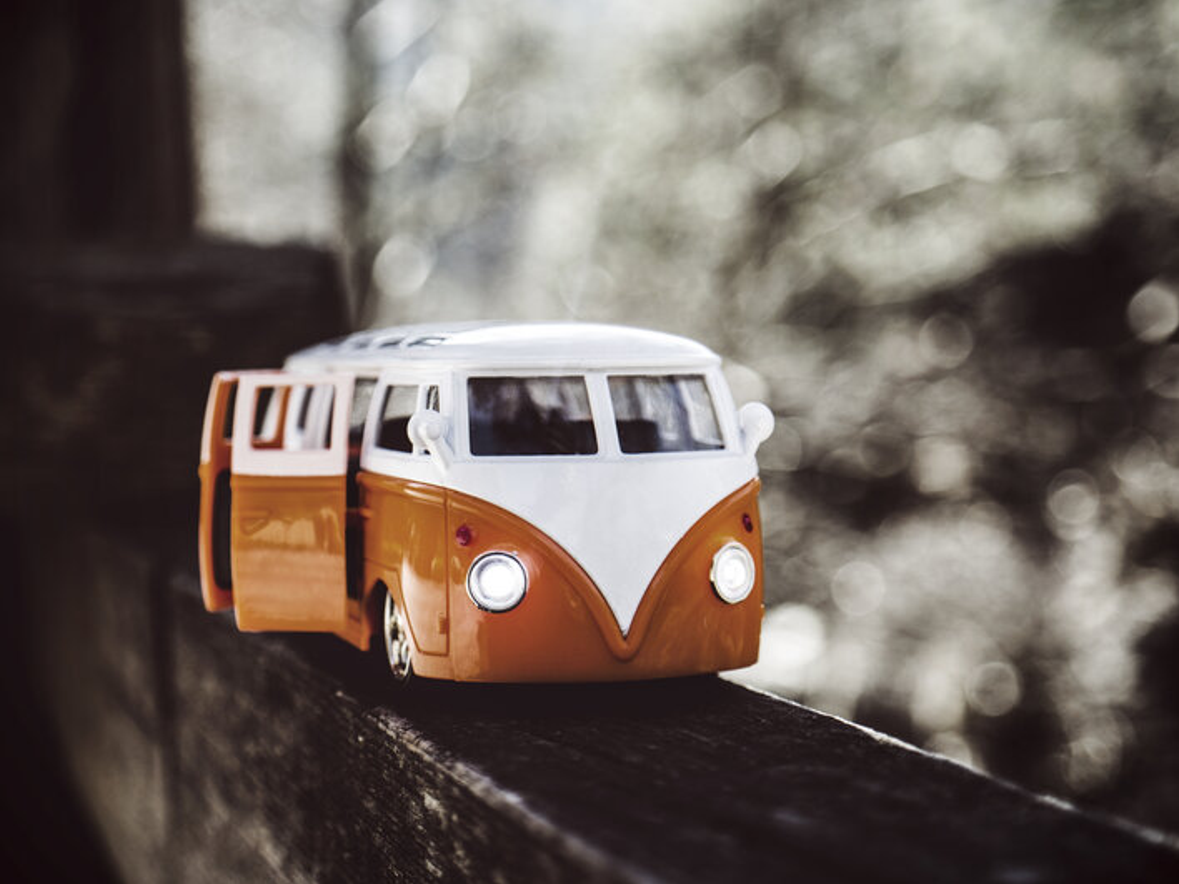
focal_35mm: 75
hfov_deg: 26.0
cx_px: 546
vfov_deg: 19.6
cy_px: 442
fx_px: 2554
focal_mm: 45
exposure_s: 1/80
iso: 100
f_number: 5
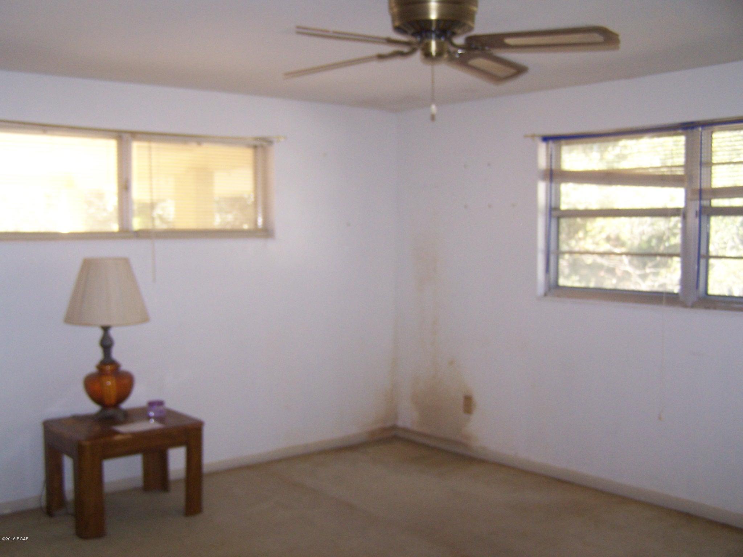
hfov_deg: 49.0
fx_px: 816
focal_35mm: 38
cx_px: 372
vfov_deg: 37.7
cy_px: 278
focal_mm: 6.3
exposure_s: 1/60
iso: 140
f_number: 2.8
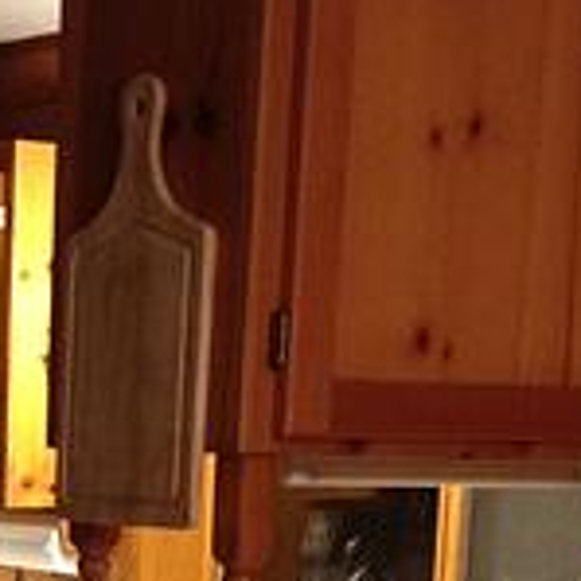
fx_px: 2450
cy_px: 833
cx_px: -90
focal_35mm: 129
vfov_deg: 12.9
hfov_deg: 13.2
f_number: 2.4
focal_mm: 4.28
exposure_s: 1/20
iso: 200
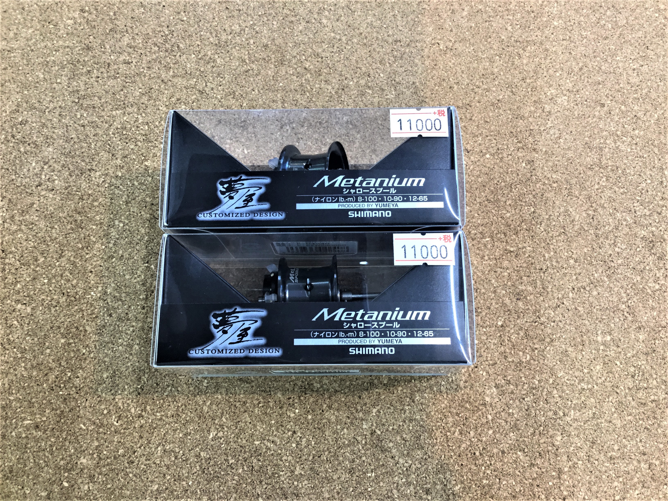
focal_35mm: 31
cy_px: 250
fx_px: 598
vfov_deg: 45.4
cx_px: 334
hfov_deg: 58.4
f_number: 2.4
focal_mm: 3.3
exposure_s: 1/30
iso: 64
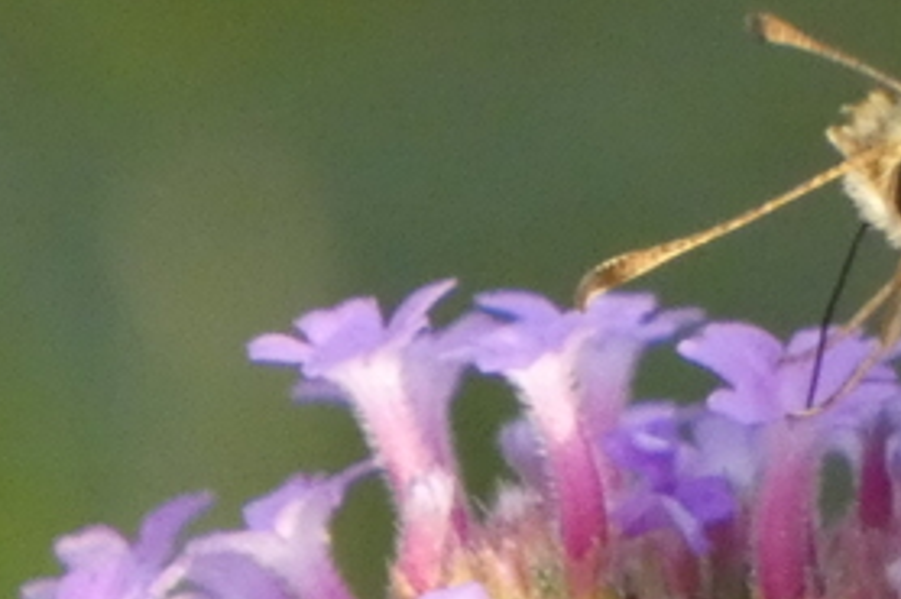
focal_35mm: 2824
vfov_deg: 0.5
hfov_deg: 0.7
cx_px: 864
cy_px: 550
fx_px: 70634
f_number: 5.6
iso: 640
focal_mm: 158.6
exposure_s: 1/125
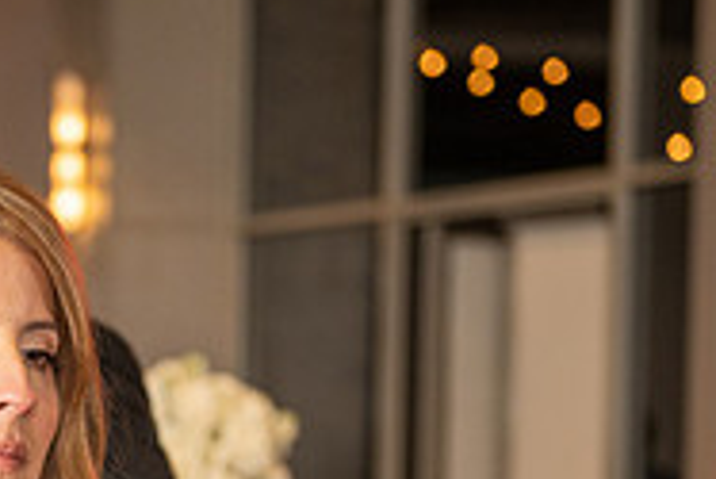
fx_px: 3702
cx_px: -73
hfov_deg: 10.9
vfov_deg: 7.3
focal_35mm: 186
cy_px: 650
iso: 800
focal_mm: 60
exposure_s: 1/160
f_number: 3.5
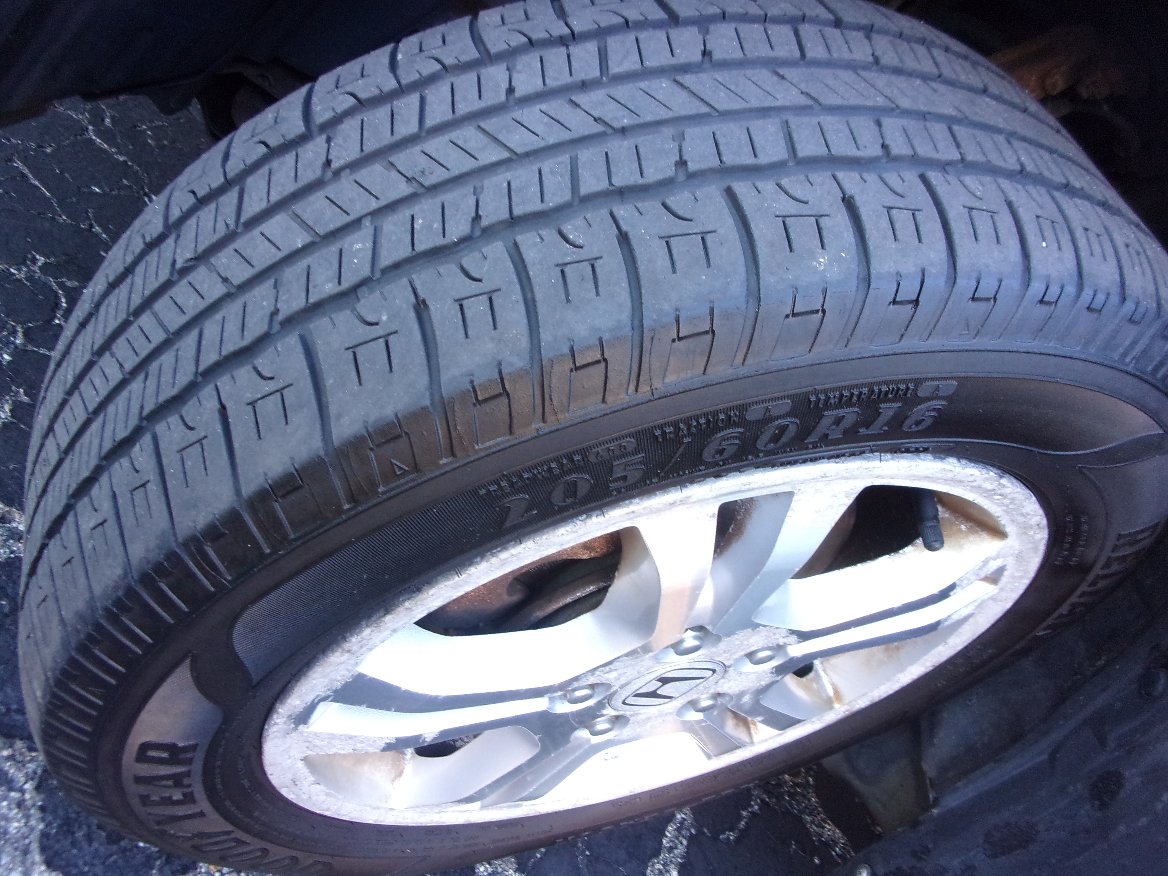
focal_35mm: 28
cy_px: 438
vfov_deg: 49.7
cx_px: 584
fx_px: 945
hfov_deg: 63.4
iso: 199
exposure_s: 1/34
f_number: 3.9
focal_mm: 5.1
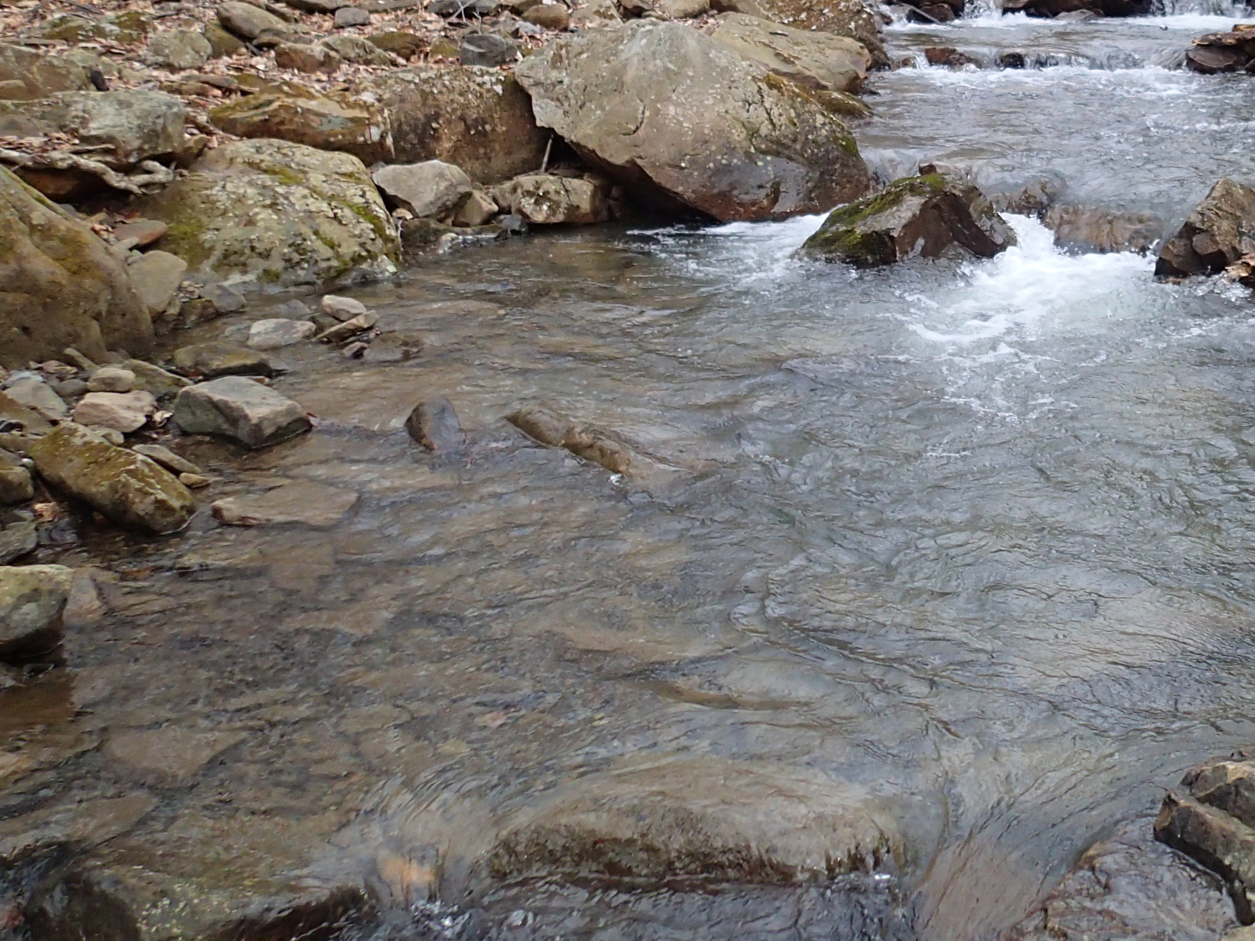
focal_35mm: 44
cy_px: 192
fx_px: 1595
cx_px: 975
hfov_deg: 41.4
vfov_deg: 32.0
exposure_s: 1/500
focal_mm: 4.5
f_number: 2
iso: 200
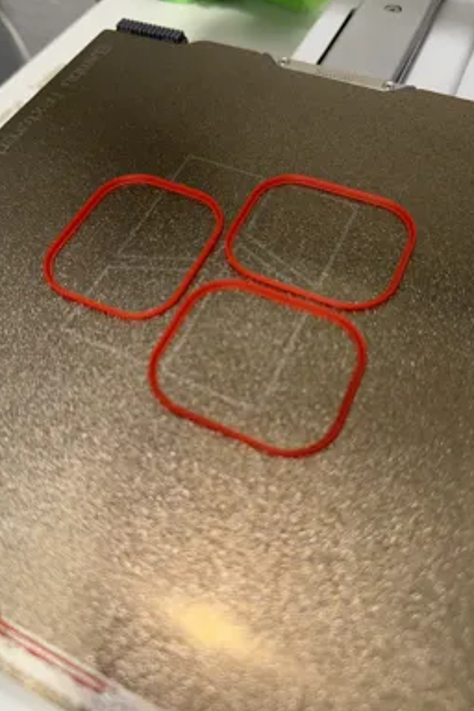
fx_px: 513
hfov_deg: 49.6
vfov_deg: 69.4
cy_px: 344
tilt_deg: -56.9
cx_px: 235
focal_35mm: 26
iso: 50
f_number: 1.78
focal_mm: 6.76
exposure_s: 1/95
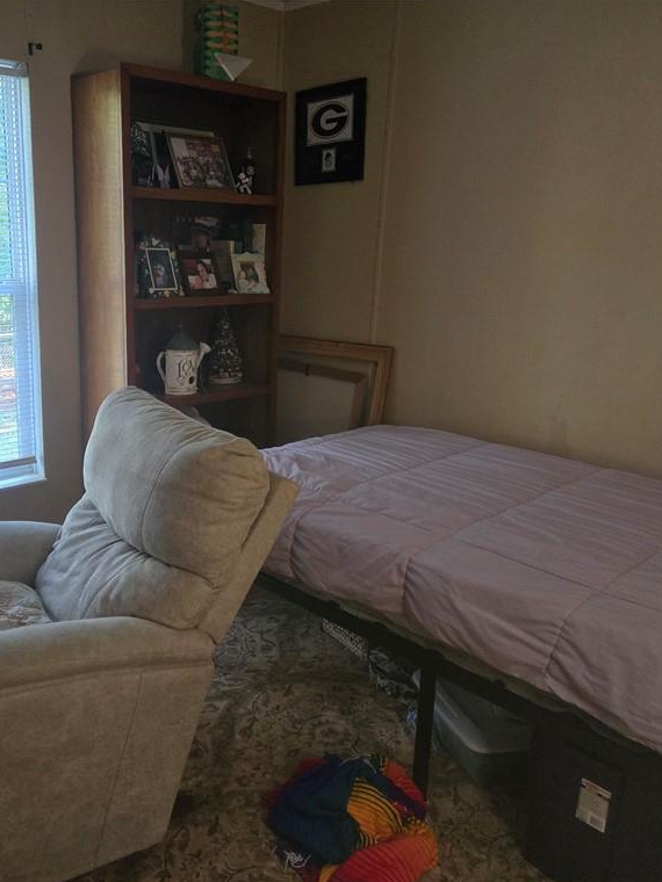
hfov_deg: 44.9
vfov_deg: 58.4
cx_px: 229
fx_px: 790
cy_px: 442
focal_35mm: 31
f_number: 1.8
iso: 1000
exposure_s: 1/120
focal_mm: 5.4
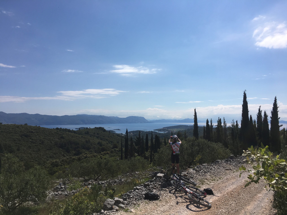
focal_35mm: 29
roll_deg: +1.8
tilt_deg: +5.4
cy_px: 108
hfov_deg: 61.7
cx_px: 144
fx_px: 240
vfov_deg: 48.2
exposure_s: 1/3497
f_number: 2.2
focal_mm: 4.15
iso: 25
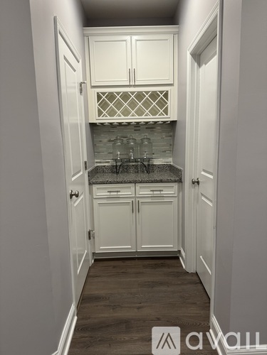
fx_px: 247
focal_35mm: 24
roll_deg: +0.5
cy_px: 178
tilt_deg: -8.3
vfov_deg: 71.6
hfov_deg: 56.8
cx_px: 134
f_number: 1.78
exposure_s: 1/60
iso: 200
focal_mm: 6.76
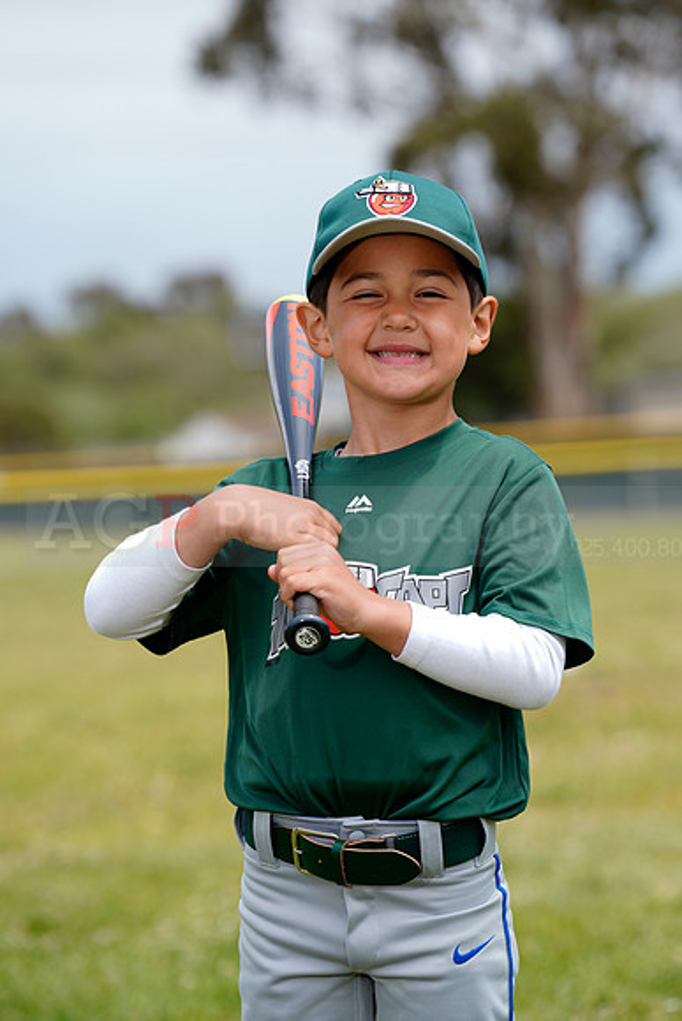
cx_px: 341
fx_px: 4288
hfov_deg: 9.1
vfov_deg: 13.6
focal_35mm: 151
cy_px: 510
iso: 50
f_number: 4.5
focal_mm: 151
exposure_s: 1/320
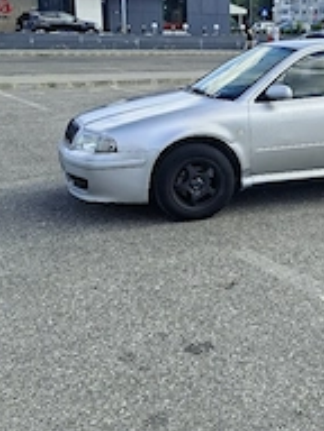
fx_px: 599
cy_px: 159
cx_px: 304
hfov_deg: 28.8
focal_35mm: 48
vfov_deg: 39.4
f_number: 1.8
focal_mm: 5.54
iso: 32
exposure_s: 1/303
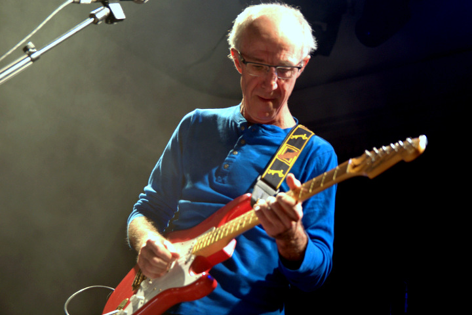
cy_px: 158
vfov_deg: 18.2
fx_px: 983
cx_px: 236
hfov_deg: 27.0
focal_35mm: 75
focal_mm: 50
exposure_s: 1/60
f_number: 2.8
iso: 320
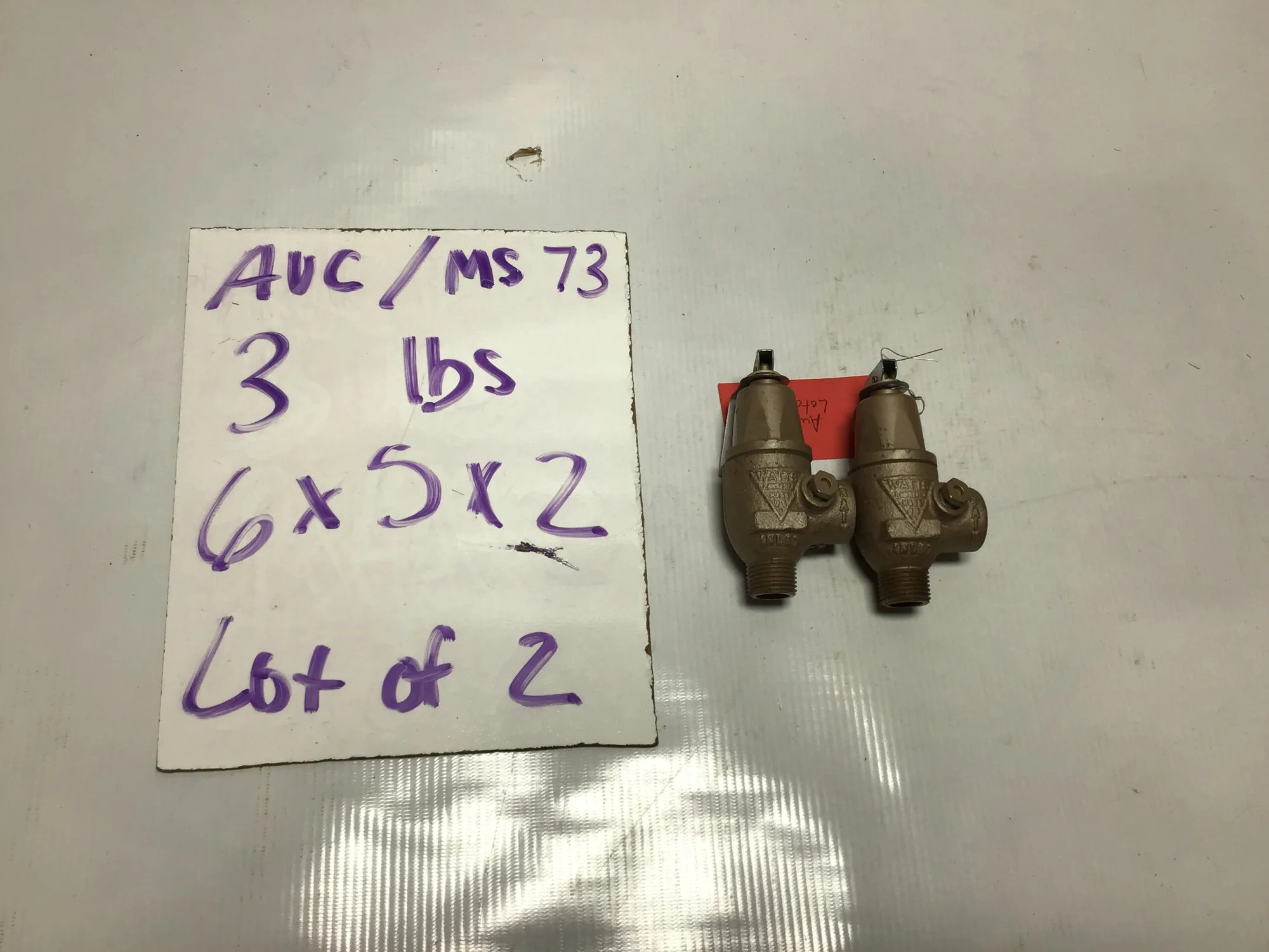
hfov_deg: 58.4
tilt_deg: -67.3
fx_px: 1136
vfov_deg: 45.4
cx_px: 634
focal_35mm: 31
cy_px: 476
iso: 25
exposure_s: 1/256
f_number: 2.4
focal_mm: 3.3
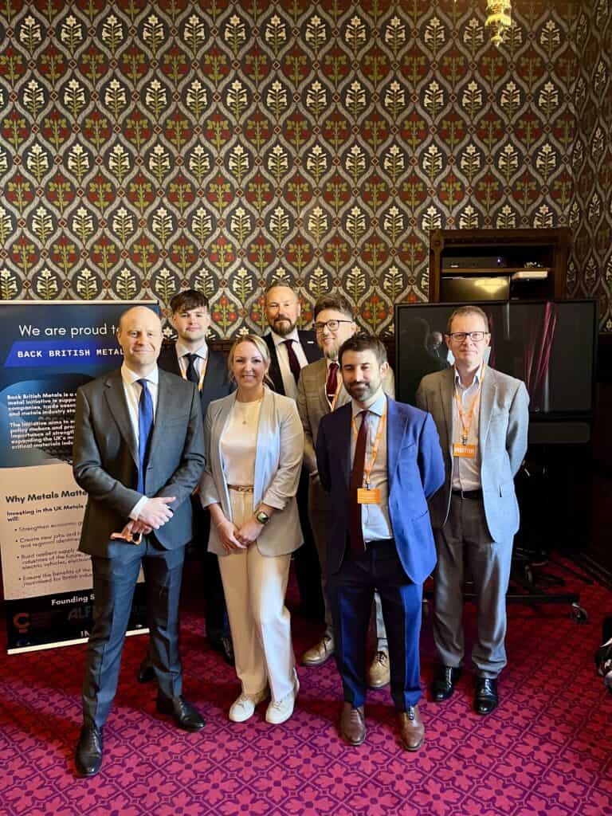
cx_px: 306
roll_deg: +1.3
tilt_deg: -8.0
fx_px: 613
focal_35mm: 26
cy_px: 408
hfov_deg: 53.1
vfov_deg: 67.3
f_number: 1.6
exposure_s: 1/60
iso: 500
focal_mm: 5.1
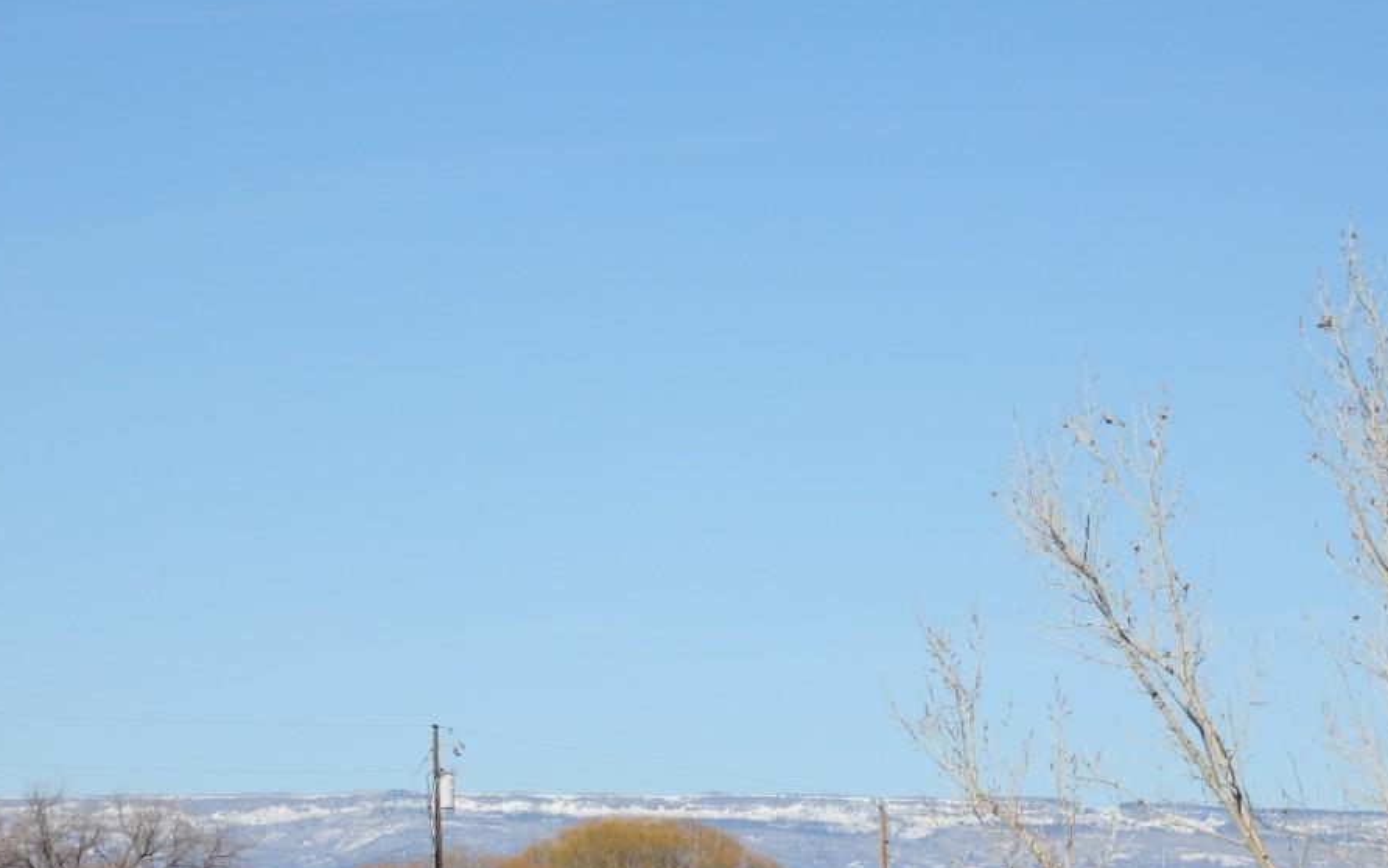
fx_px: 8513
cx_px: 677
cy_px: 515
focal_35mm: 225
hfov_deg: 9.3
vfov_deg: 5.8
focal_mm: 33
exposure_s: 1/640
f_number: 6.3
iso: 100
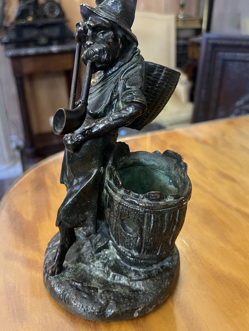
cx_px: 113
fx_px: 288
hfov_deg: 46.7
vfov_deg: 59.8
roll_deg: +2.4
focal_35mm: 30
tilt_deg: -25.4
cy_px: 144
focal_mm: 5.7
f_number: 1.5
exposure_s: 1/50
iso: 400
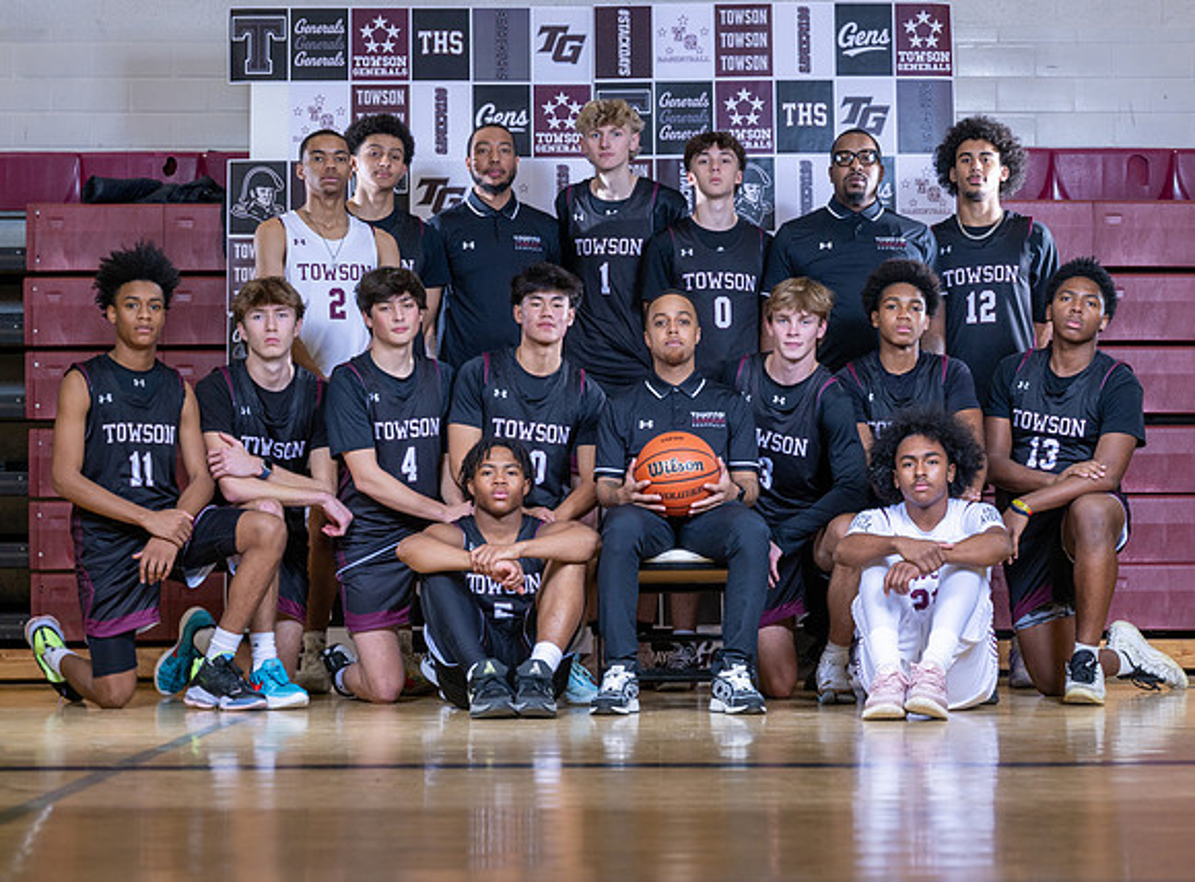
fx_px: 2967
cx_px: 660
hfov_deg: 22.8
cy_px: 495
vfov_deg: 16.9
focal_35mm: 86
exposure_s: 1/160
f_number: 5.6
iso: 250
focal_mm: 70
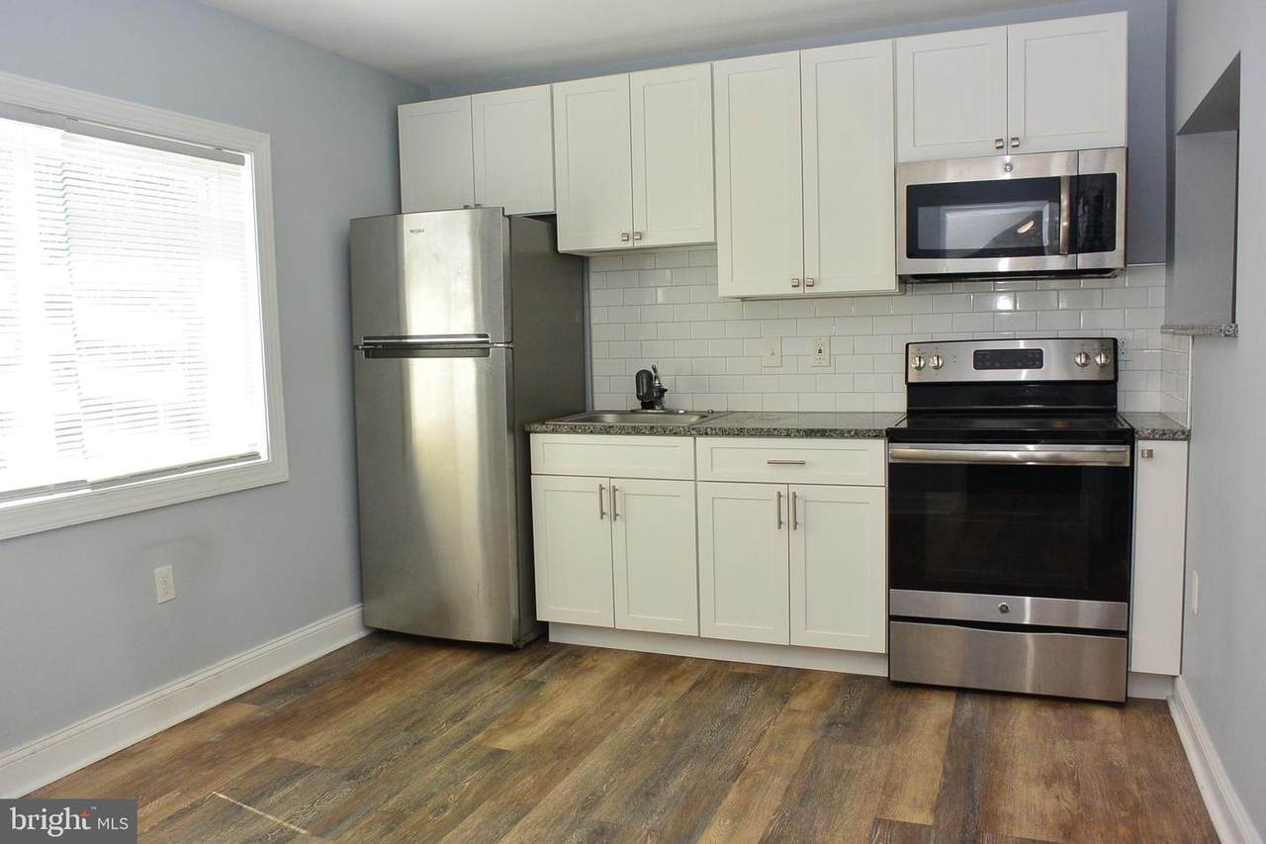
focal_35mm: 27
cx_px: 633
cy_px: 422
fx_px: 949
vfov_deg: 47.9
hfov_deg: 67.4
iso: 200
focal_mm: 10
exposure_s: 1/200
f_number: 4
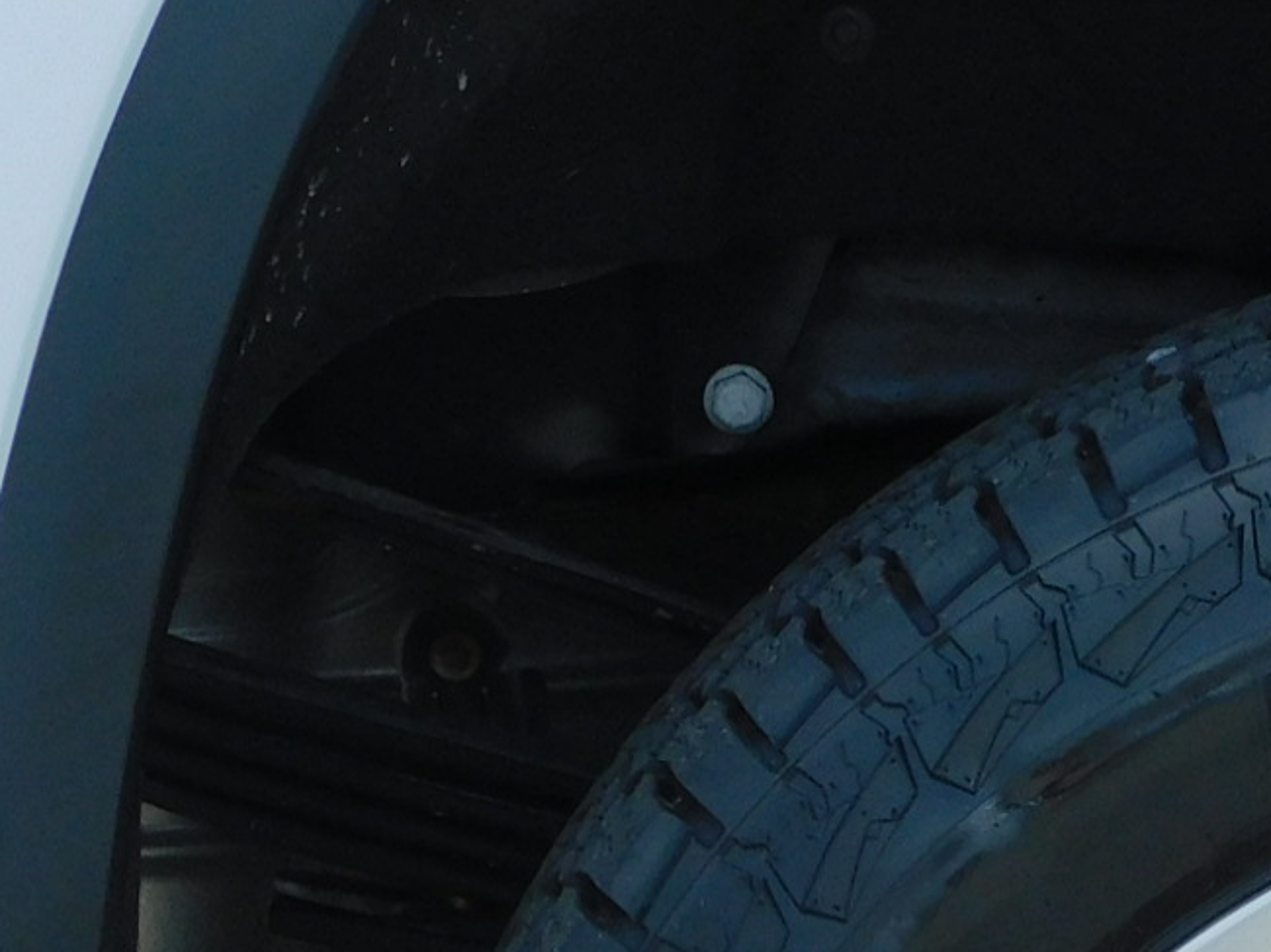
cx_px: 1672
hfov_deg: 4.5
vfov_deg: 3.4
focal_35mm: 437
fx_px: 16039
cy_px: 1435
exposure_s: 1/320
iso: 125
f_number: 5
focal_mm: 22.4
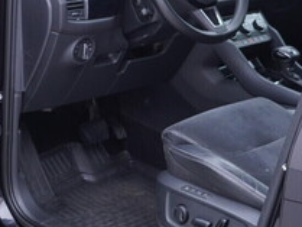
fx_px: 794
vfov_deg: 16.1
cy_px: 33
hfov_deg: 21.1
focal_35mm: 91
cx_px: 30
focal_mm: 24
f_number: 2.8
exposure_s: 1/40
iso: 125
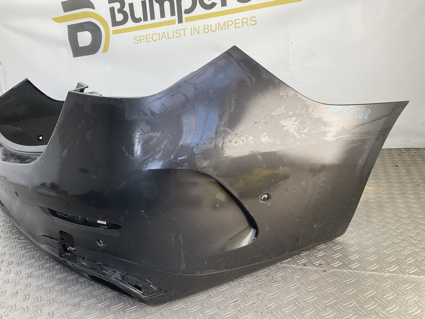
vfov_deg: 48.2
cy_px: 160
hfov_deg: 61.7
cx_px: 212
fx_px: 356
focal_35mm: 29
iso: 16
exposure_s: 1/105
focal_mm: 3
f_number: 1.8
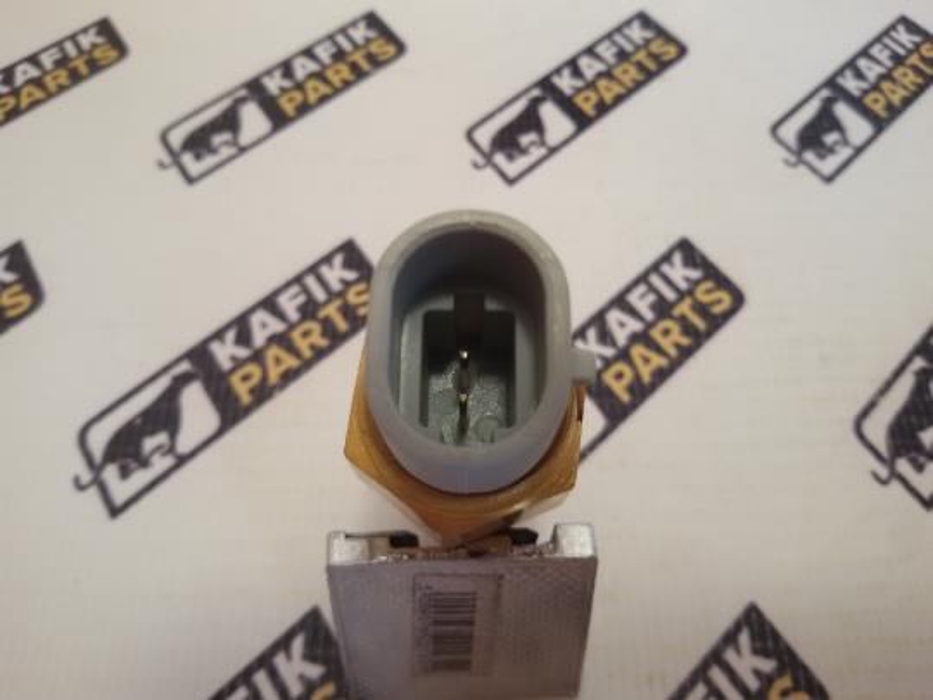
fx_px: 836
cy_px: 350
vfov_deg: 45.4
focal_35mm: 31
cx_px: 466
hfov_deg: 58.4
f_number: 2.4
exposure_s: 1/60
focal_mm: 2.93
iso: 50
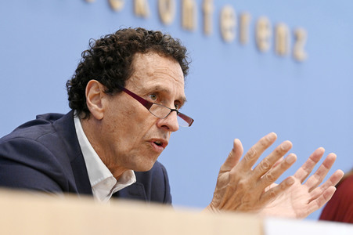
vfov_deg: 8.3
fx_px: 1617
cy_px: 118
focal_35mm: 165
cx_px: 176
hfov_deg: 12.5
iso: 5000
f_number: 5.6
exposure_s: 1/800
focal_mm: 165
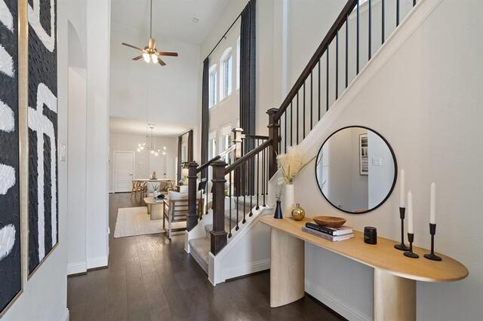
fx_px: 215
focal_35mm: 16
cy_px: 160
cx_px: 242
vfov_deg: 73.7
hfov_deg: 96.8
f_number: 9
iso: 200
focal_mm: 16
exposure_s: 1.6
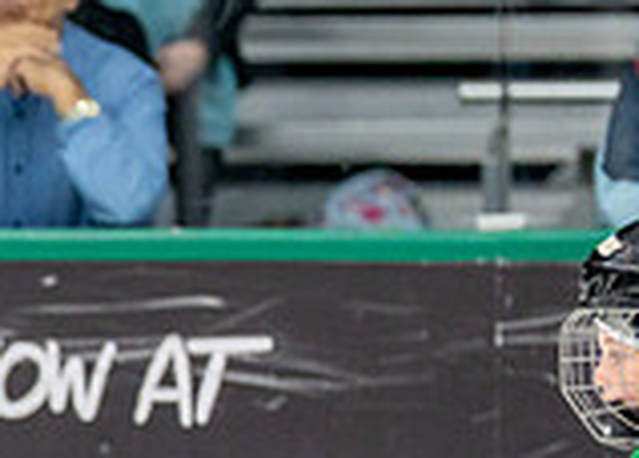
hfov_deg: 2.1
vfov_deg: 1.5
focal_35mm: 956
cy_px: 534
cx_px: -466
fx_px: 17372
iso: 800
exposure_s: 1/1250
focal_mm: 200
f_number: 2.8
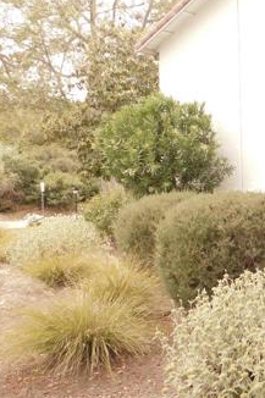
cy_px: 209
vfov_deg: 41.9
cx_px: 346
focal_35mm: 47
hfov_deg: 24.8
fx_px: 519
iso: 125
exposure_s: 1/320
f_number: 3
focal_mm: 4
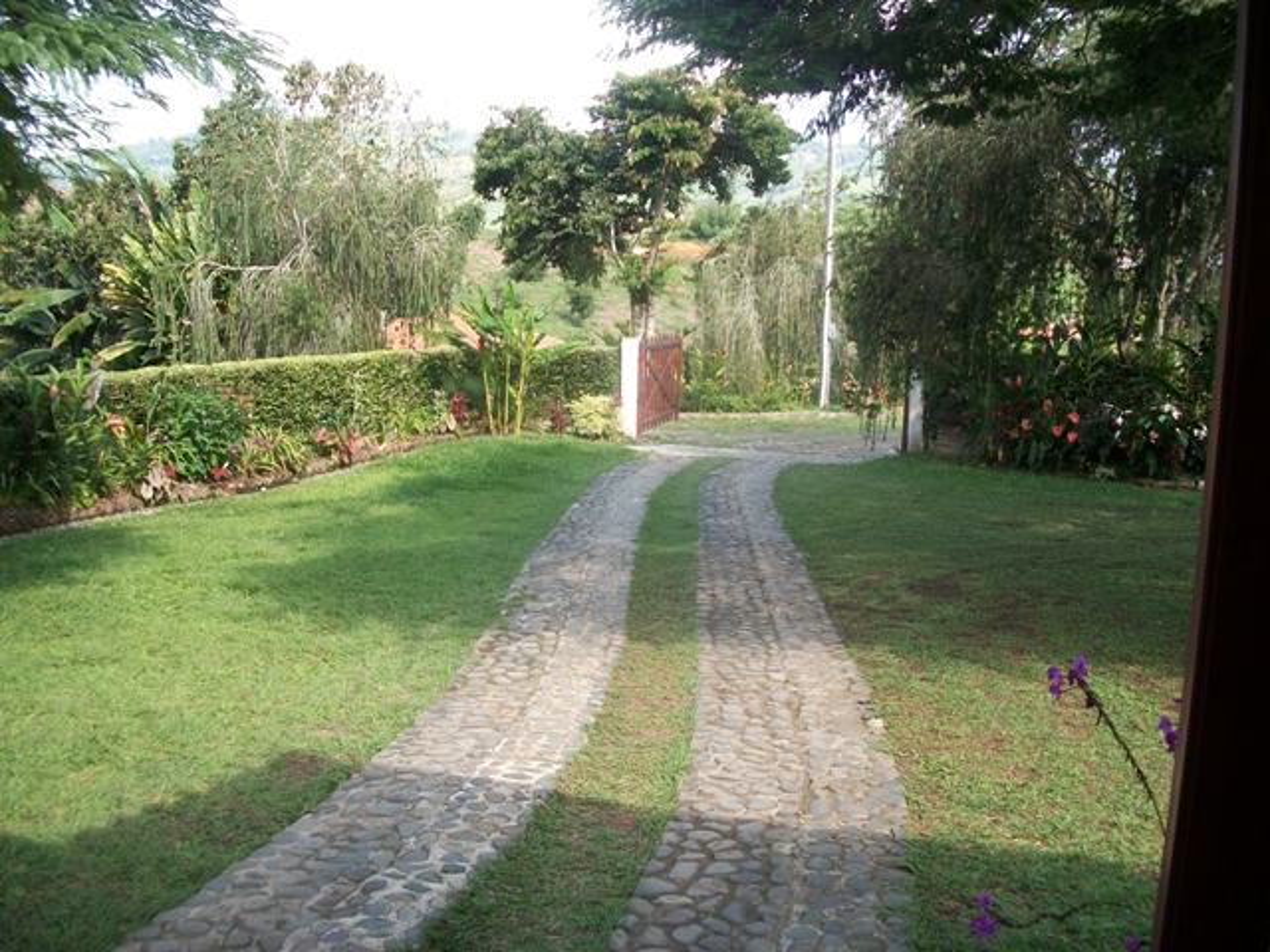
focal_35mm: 32
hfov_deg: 56.8
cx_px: 635
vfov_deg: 44.2
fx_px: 1174
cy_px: 476
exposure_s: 1/250
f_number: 2.9
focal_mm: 5.7
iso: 80
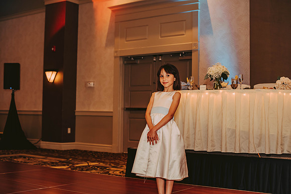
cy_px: 97
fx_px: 404
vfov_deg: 27.0
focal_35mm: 50
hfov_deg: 39.6
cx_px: 146
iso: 800
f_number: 2.5
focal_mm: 50
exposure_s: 1/125
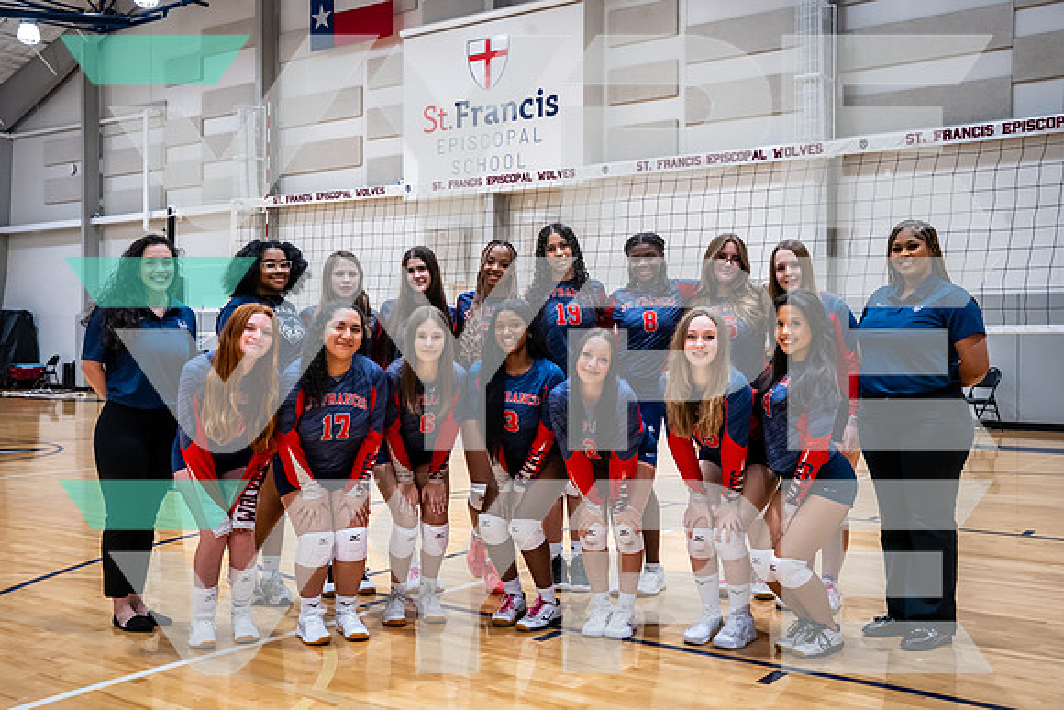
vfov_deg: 34.5
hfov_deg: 49.9
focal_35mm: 39
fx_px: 1144
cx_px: 532
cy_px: 355
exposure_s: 1/160
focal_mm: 38.7
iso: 5000
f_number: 7.1
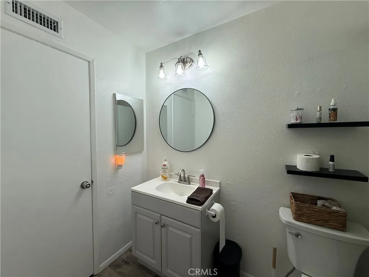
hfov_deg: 102.1
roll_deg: +0.3
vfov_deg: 85.7
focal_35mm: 14
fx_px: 149
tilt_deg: -1.8
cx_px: 184
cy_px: 138
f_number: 2.2
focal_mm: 2.22
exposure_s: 1/129
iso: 64
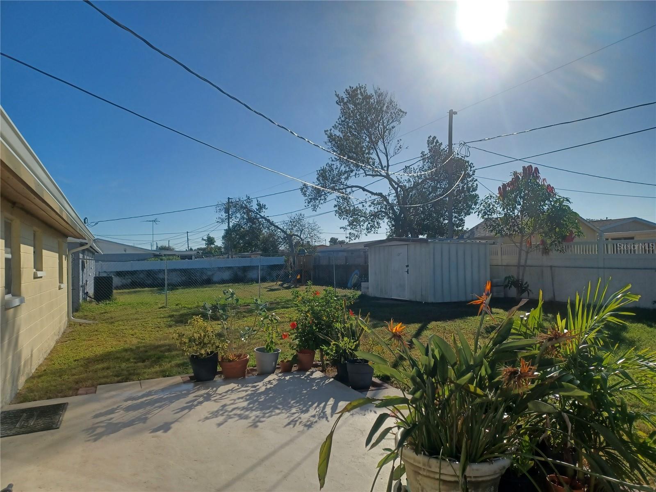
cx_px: 328
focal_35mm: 25
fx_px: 474
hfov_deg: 69.4
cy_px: 246
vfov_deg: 54.9
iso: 32
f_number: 1.8
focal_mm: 4.6
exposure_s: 1/1189
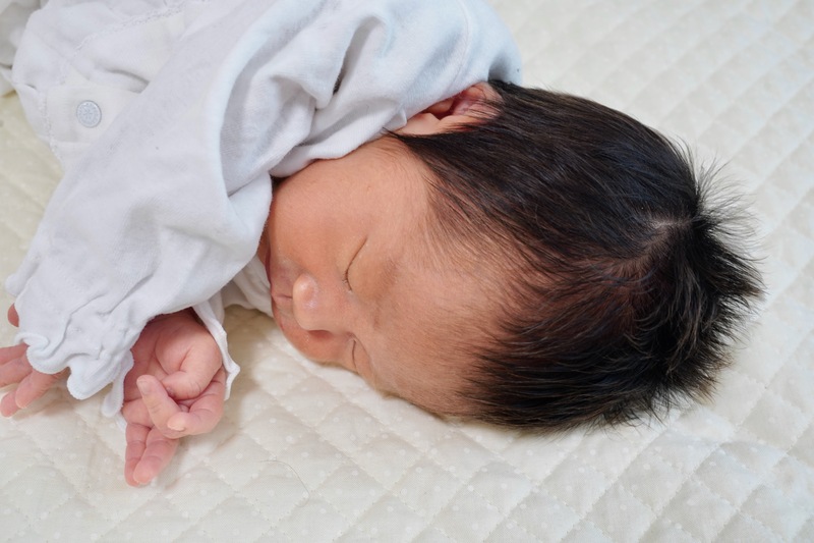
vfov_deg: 31.9
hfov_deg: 46.4
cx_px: 407
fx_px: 949
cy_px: 272
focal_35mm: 42
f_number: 9
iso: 250
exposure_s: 1/5
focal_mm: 42
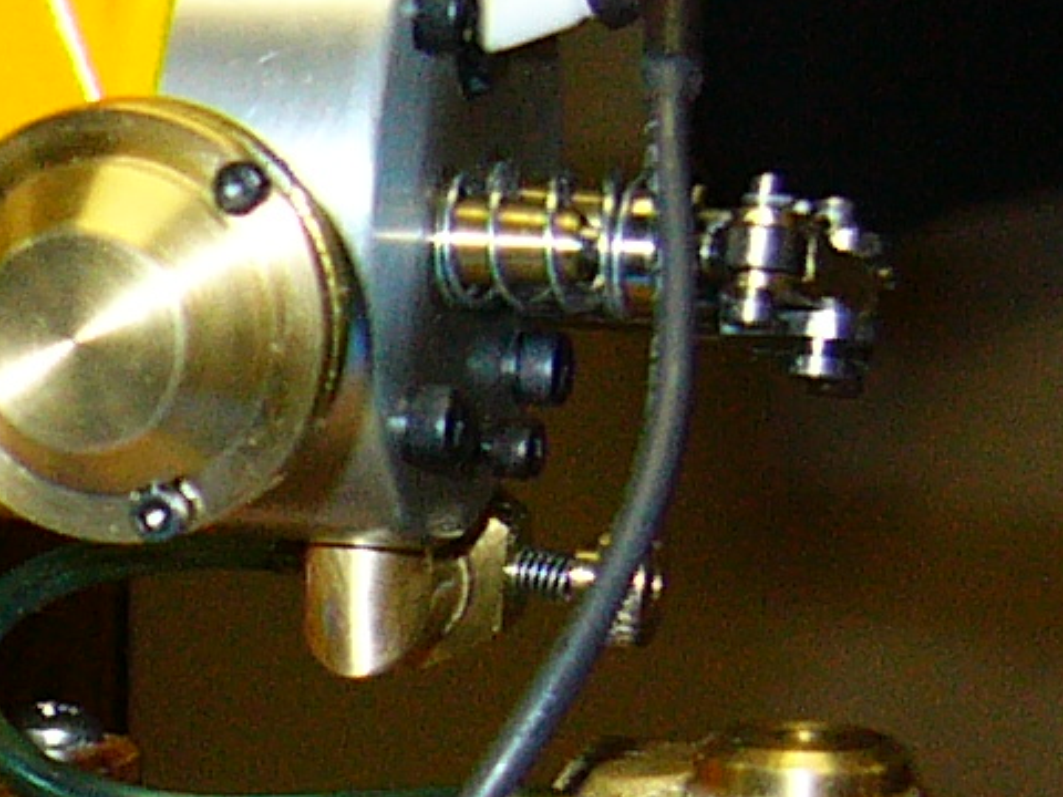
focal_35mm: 168
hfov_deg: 11.3
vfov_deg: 8.8
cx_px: -554
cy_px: 824
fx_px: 5159
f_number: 2.8
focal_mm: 5.8
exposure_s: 1/60
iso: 100
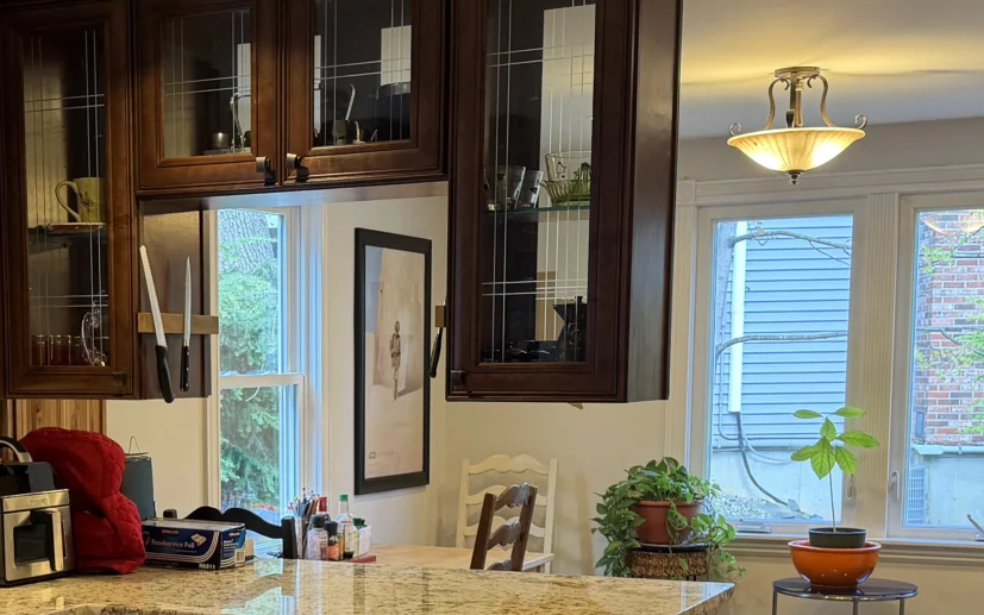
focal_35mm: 63
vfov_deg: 20.2
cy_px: 563
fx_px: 1690
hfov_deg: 31.8
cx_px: 234
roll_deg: +0.2
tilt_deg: -7.4
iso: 160
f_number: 1.78
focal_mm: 6.76
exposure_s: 1/60
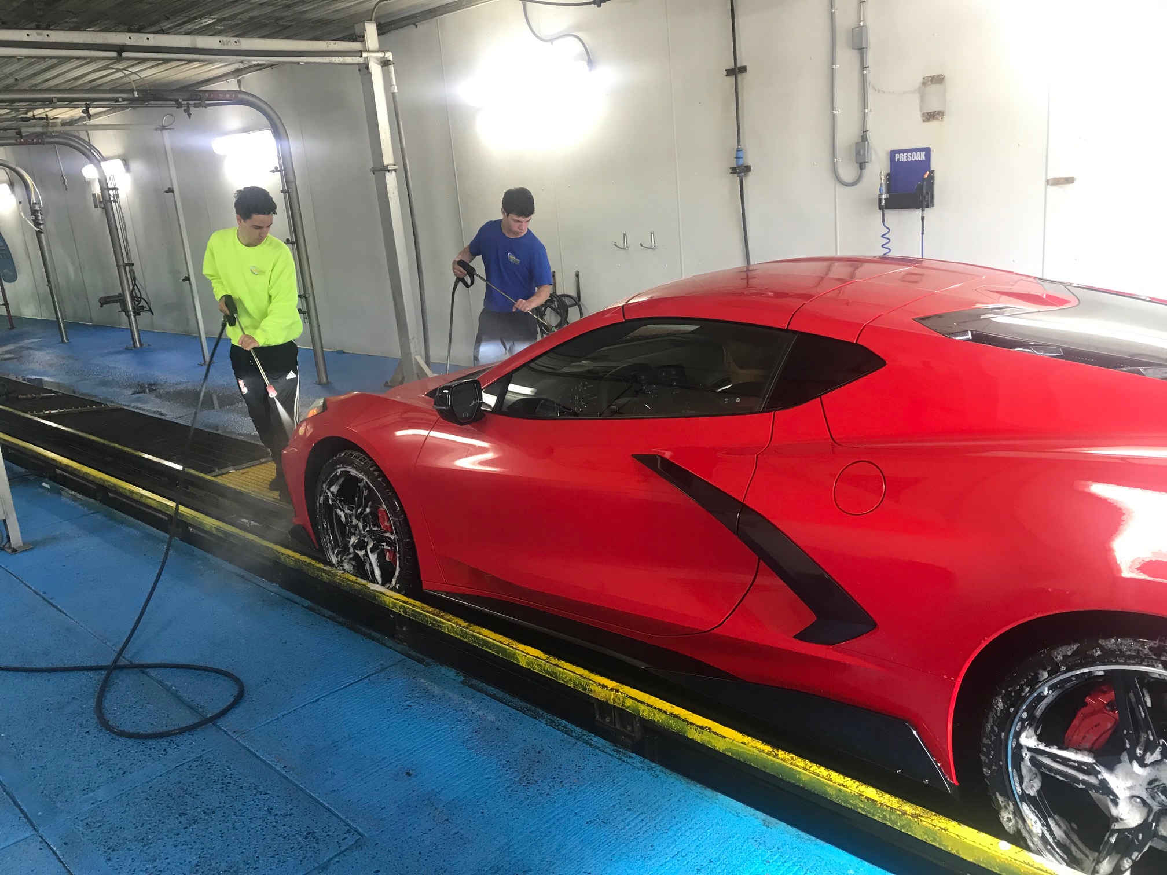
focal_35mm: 28
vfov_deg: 49.7
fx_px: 944
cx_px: 584
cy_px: 438
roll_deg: +6.1
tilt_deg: -15.7
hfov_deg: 63.4
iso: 32
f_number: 1.8
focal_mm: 3.99
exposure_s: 1/31
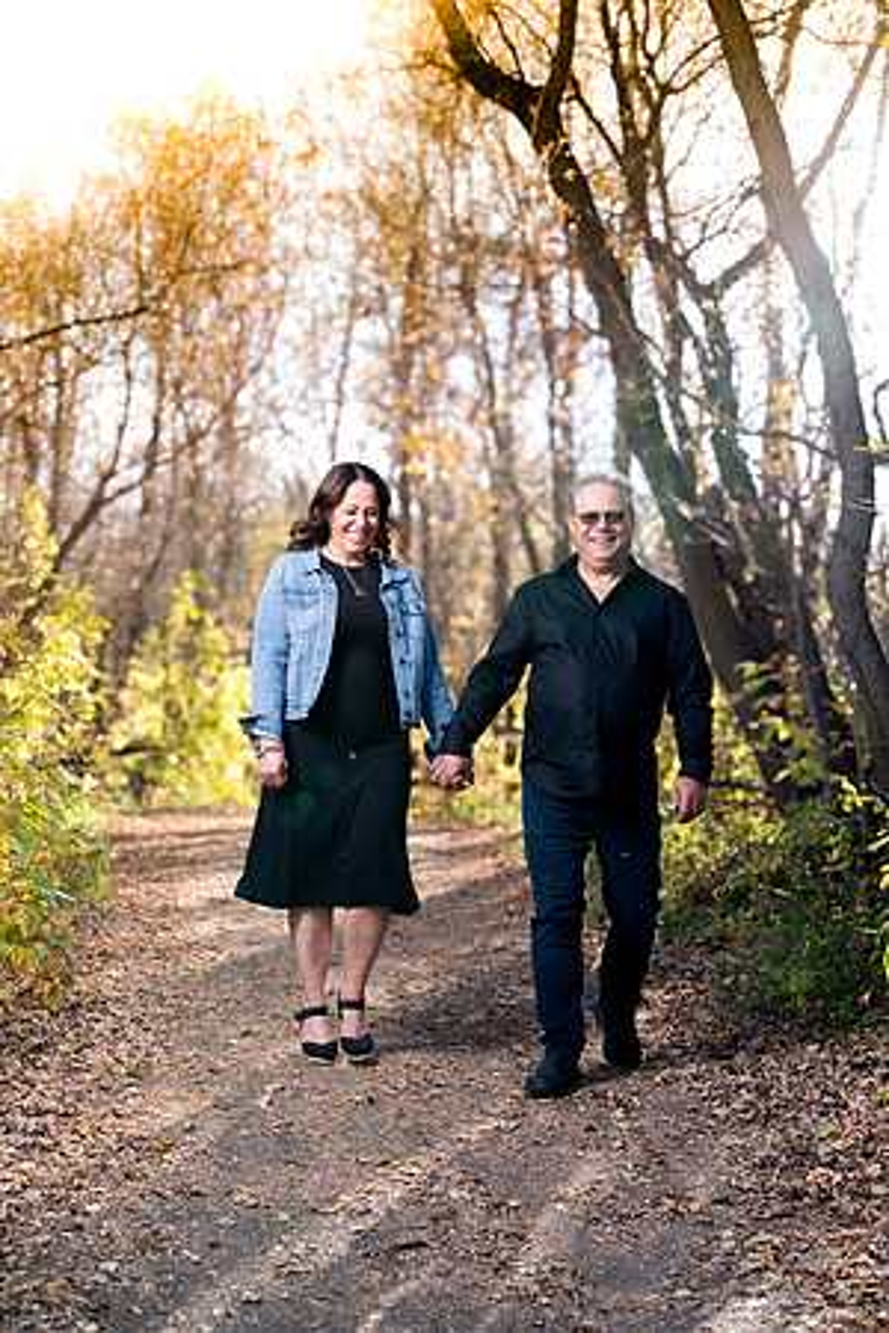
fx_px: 1852
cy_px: 666
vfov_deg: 39.6
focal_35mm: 50
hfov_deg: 27.0
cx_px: 444
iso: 400
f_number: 3.5
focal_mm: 50
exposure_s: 1/160
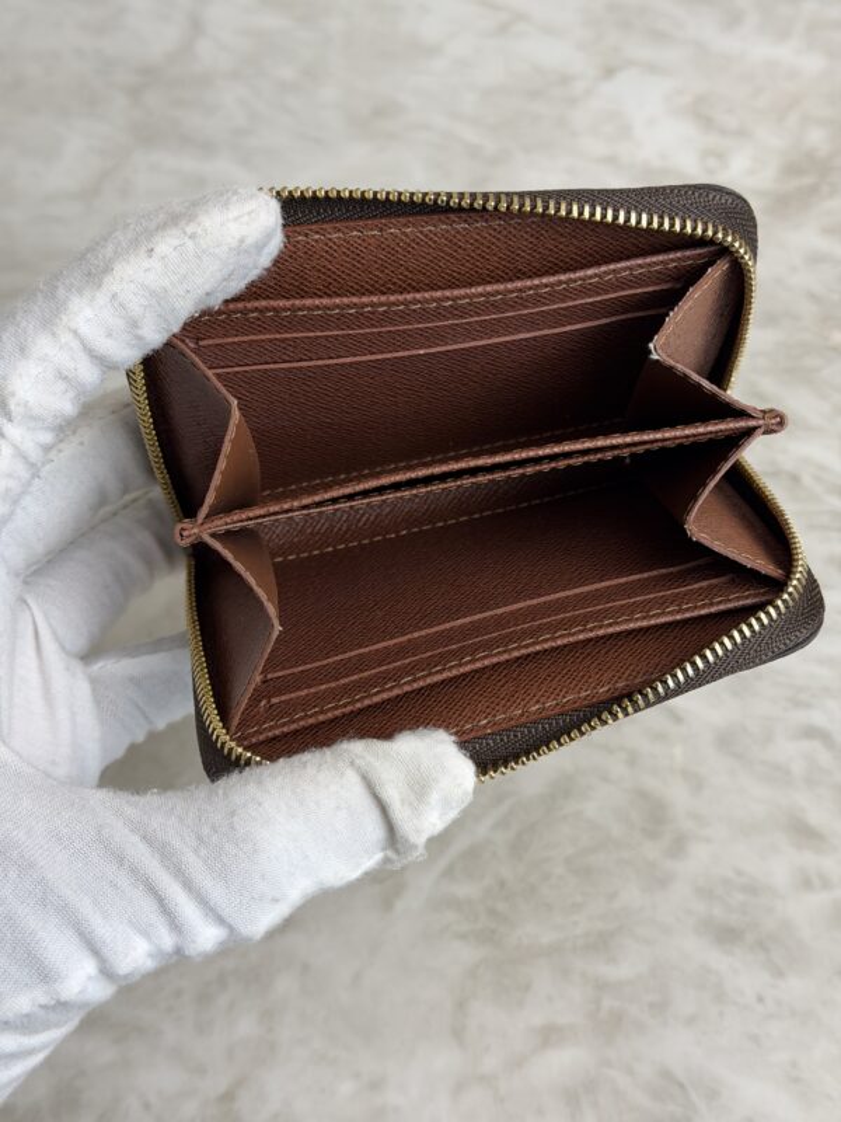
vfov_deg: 39.7
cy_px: 561
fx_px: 1555
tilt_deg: -53.8
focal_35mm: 48
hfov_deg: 30.3
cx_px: 420
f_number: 1.78
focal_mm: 6.76
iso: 64
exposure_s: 1/120
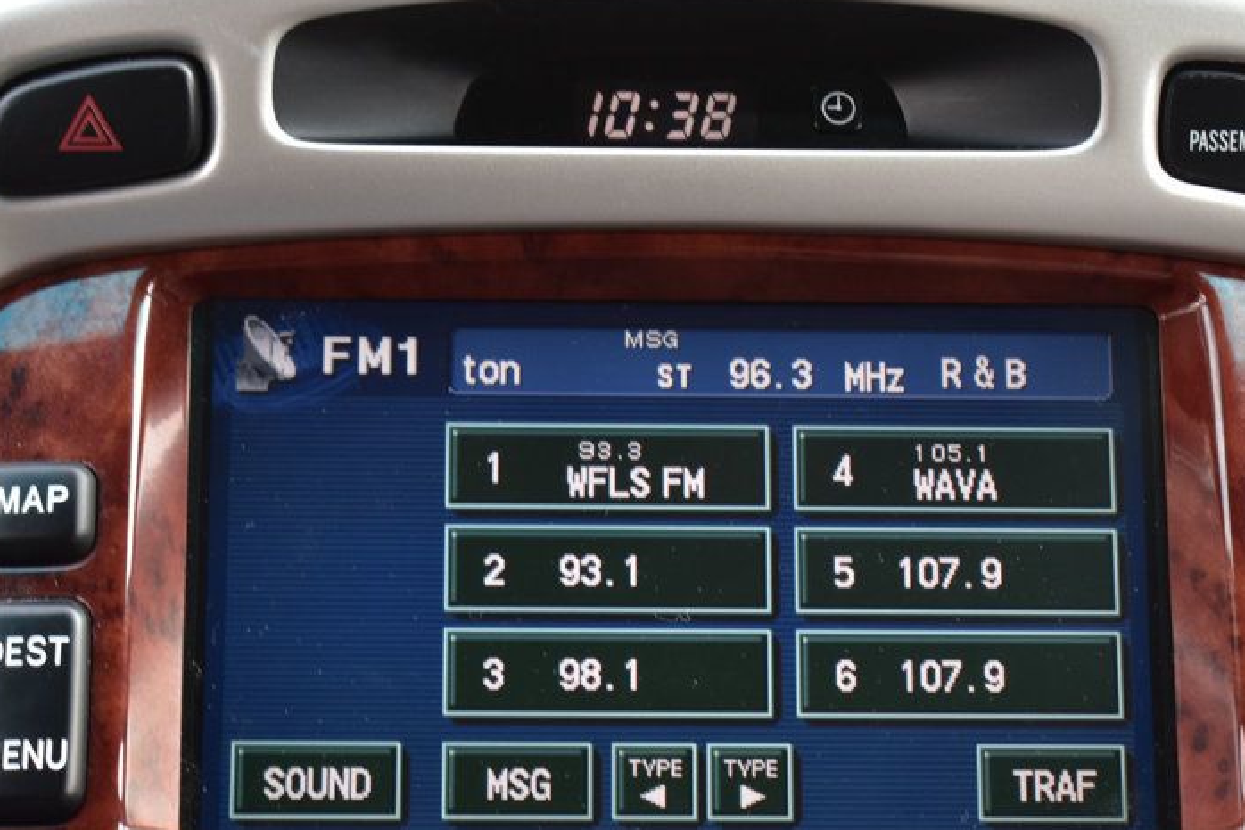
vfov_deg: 15.5
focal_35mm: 88
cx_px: 667
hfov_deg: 23.1
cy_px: 598
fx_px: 3042
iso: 400
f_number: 7.1
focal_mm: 40
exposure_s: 1/25
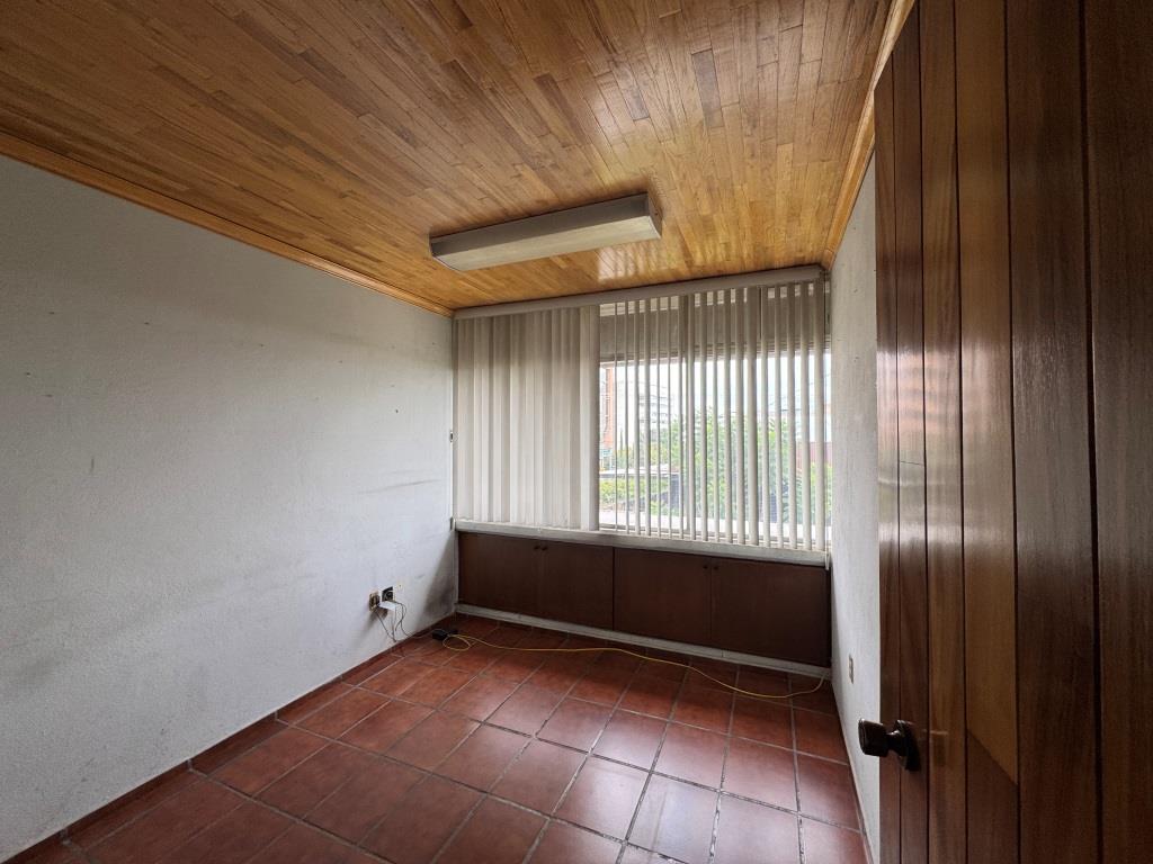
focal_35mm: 14
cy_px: 432
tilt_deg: +0.9
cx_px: 576
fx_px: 466
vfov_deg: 85.7
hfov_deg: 102.1
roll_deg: +0.8
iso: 50
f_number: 2.2
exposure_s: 1/99
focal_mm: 2.22
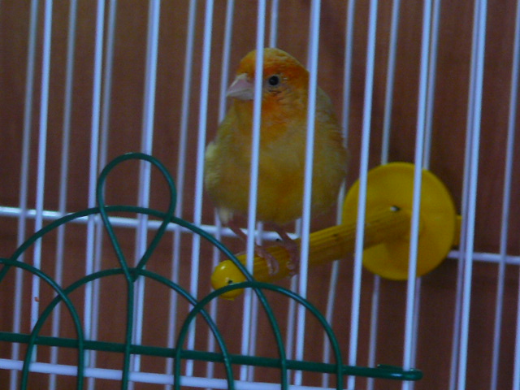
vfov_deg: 6.5
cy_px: 195
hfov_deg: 8.7
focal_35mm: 227
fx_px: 3410
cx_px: 260
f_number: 3.3
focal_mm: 25.1
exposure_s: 1/13
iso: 200
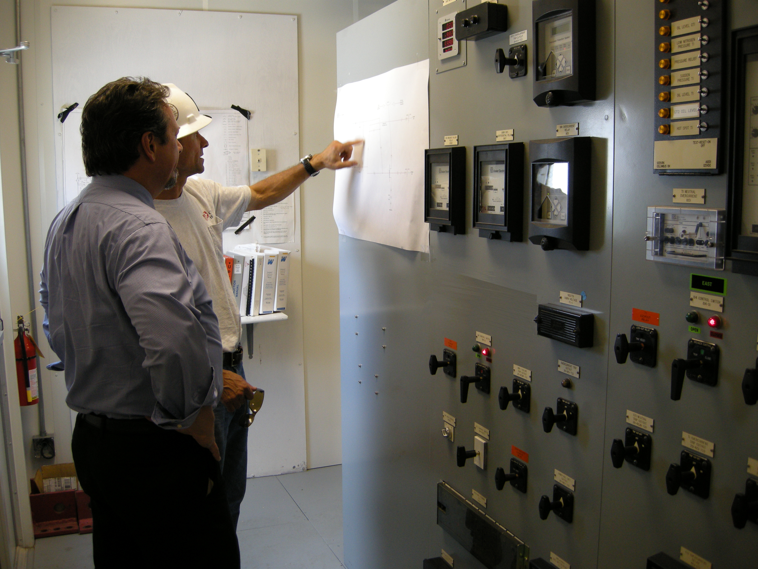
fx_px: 766
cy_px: 284
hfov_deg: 52.6
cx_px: 379
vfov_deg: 40.7
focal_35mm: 35
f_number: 2.7
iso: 140
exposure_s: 1/56
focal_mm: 7.5
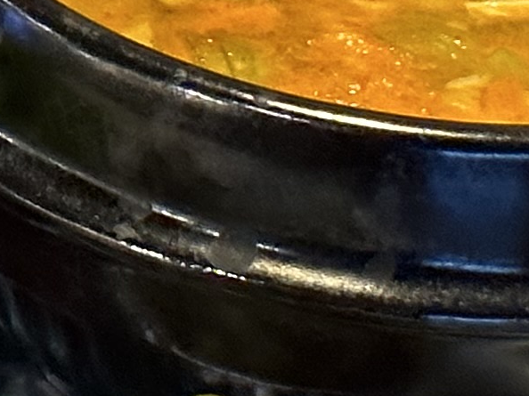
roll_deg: -1.8
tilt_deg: -27.8
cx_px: -802
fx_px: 4980
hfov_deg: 5.8
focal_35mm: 326
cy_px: -121
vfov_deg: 4.5
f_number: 1.78
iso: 250
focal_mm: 6.86
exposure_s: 1/60
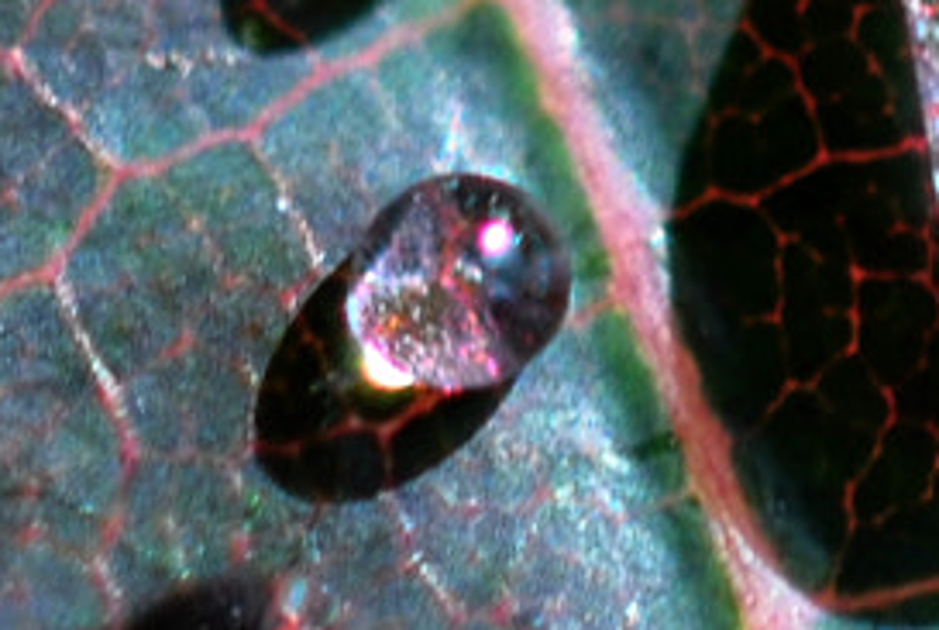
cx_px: 2060
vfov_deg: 3.0
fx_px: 11756
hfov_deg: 4.5
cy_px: -1055
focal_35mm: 450
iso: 100
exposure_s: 1/125
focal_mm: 40
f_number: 4.5
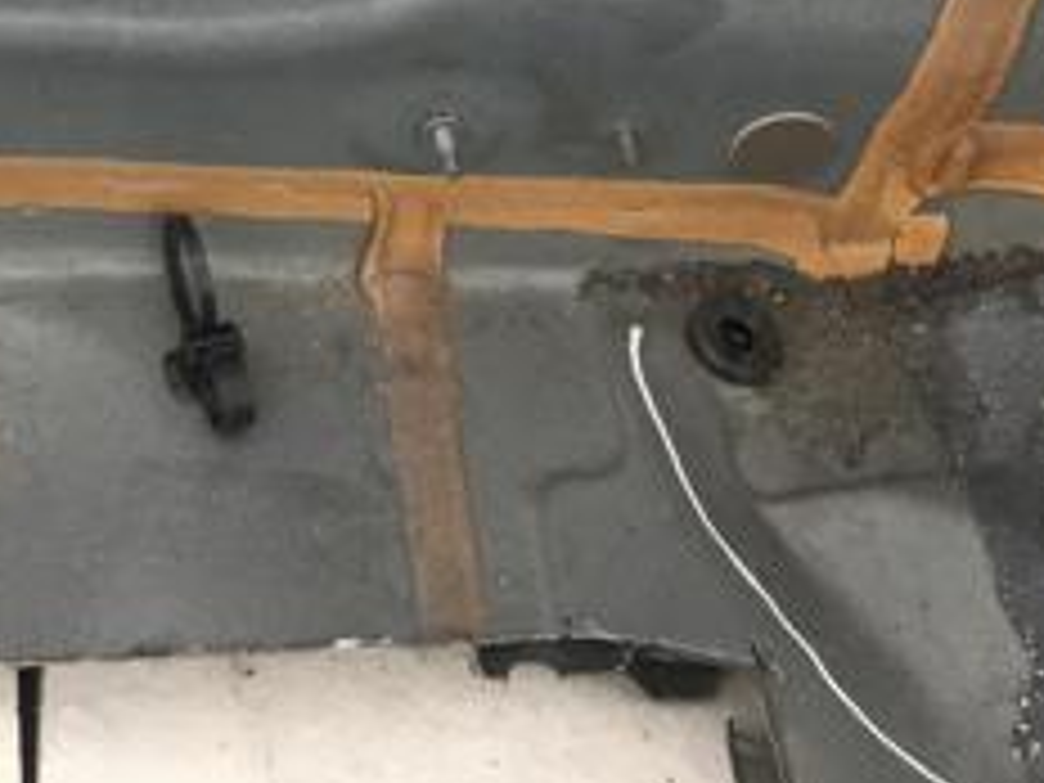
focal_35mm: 80
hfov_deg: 23.2
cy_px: -266
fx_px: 2413
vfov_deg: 17.2
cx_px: -40
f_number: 2.2
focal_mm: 4.15
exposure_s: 1/100
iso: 40
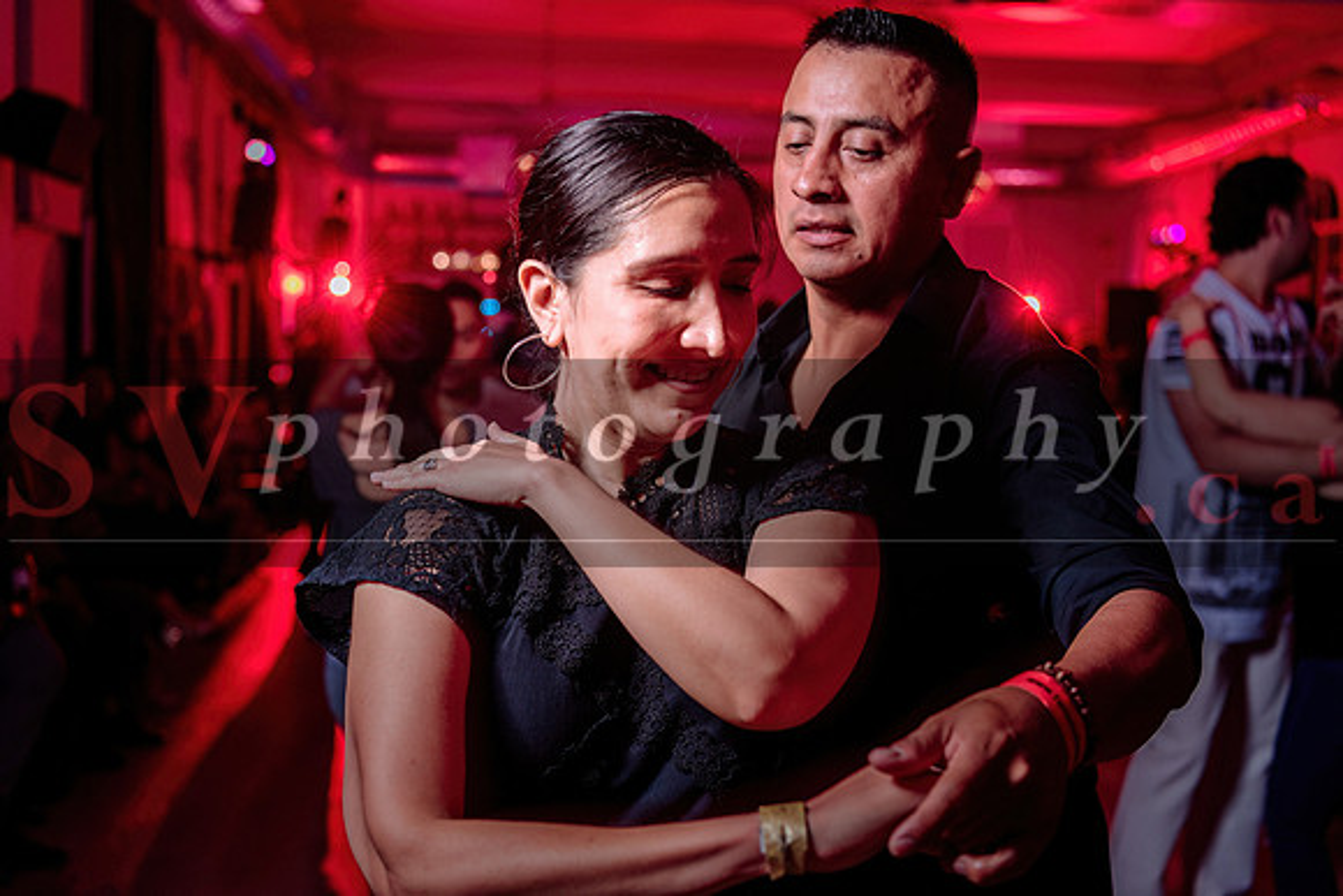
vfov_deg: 33.4
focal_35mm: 40
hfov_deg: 48.4
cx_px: 672
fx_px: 1493
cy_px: 448
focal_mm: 40
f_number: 3.2
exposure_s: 1/50
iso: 800
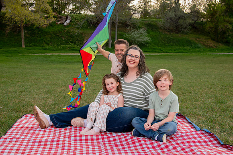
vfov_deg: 30.3
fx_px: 286
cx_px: 123
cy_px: 71
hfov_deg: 44.3
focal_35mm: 44
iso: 200
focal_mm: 38
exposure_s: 1/200
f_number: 5
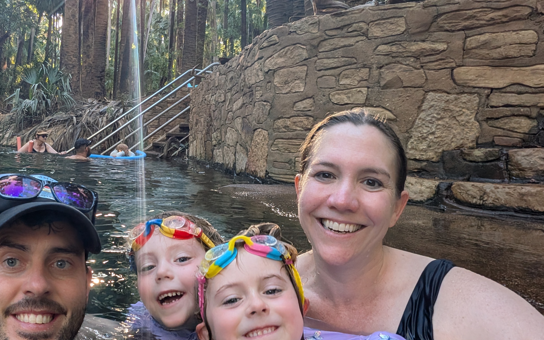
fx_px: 474
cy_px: 172
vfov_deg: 39.4
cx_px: 179
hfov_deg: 58.2
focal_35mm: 32
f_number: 2.2
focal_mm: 2.74
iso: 125
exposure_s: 1/100
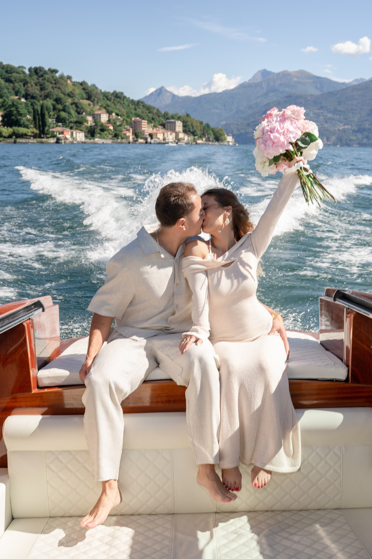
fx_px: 542
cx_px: 186
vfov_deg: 54.4
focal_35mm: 35
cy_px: 280
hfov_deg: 37.9
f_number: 7.1
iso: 100
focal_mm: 35
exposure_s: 1/250
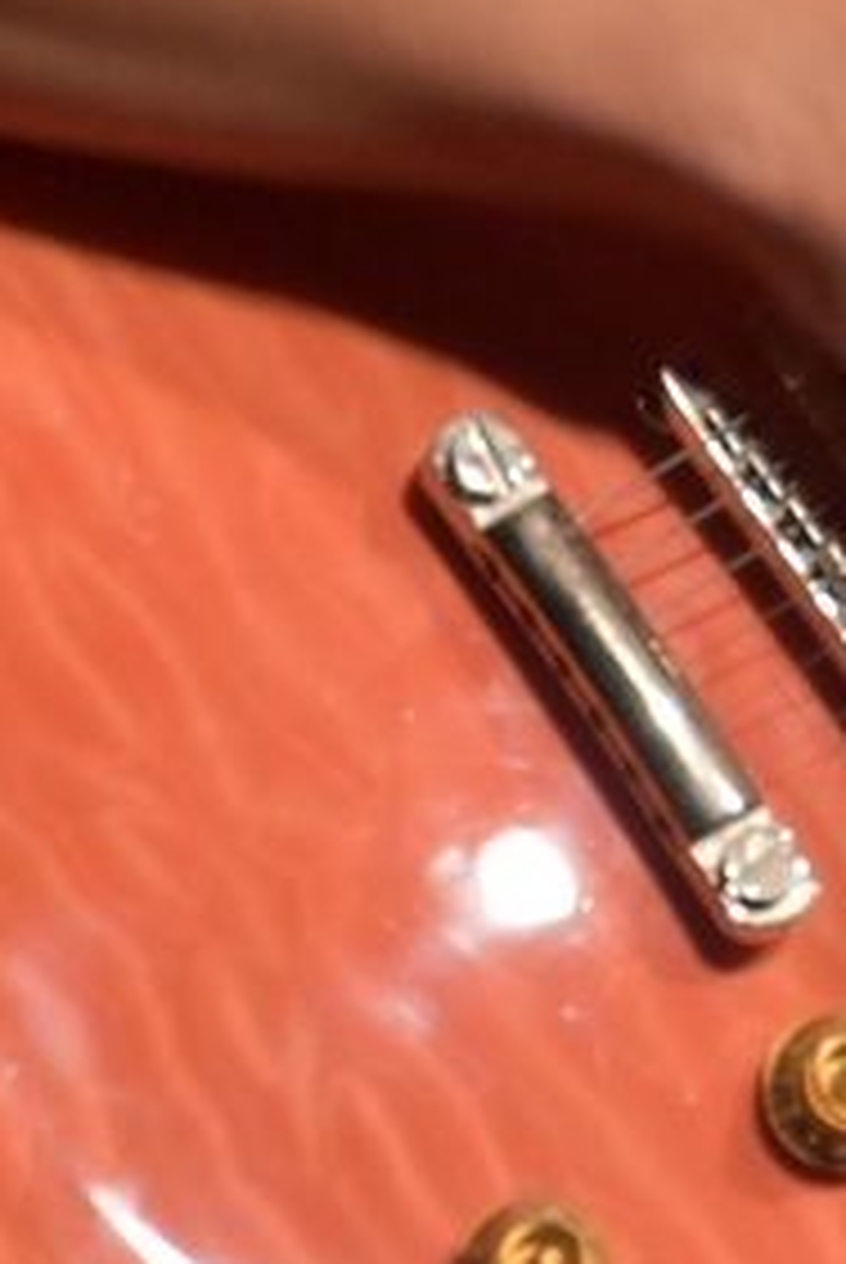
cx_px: 1210
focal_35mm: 550
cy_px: -994
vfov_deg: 3.7
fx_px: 19338
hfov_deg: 2.5
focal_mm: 86
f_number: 5.6
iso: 1600
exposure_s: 1/60
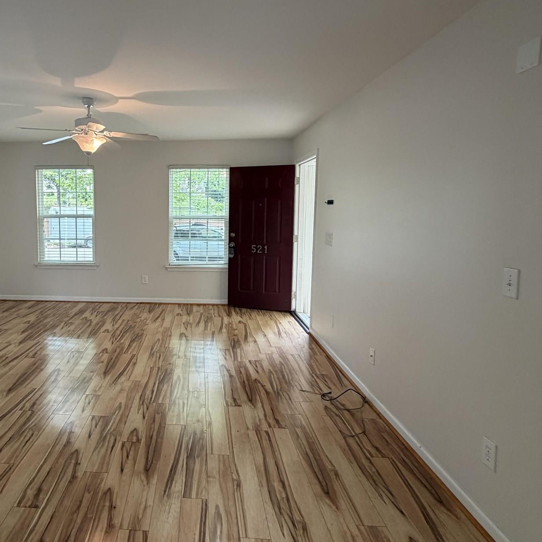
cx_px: 169
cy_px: 250
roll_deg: -0.4
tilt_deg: -5.2
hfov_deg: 65.0
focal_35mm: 23
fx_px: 407
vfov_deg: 67.2
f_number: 2.2
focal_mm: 2.22
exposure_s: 1/60
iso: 200
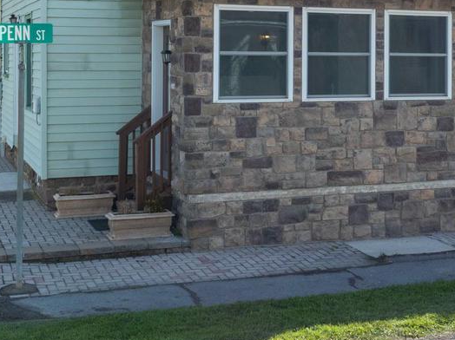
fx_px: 867
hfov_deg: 29.3
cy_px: 42
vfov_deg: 21.8
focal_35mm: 66
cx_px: 295
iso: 100
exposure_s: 1/160
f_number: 7.1
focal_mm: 12.29
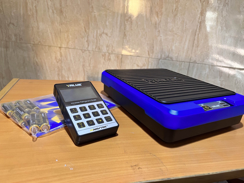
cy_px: 92
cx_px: 122
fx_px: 183
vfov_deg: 53.1
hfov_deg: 67.3
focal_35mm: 26
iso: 320
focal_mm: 5.1
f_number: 1.6
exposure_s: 1/50
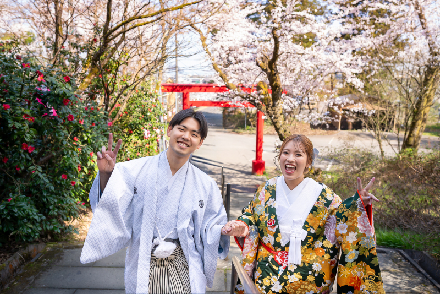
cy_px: 147
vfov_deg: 43.6
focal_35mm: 30
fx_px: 367
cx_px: 220
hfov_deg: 61.9
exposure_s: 1/1250
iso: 250
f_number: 2.5
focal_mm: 20
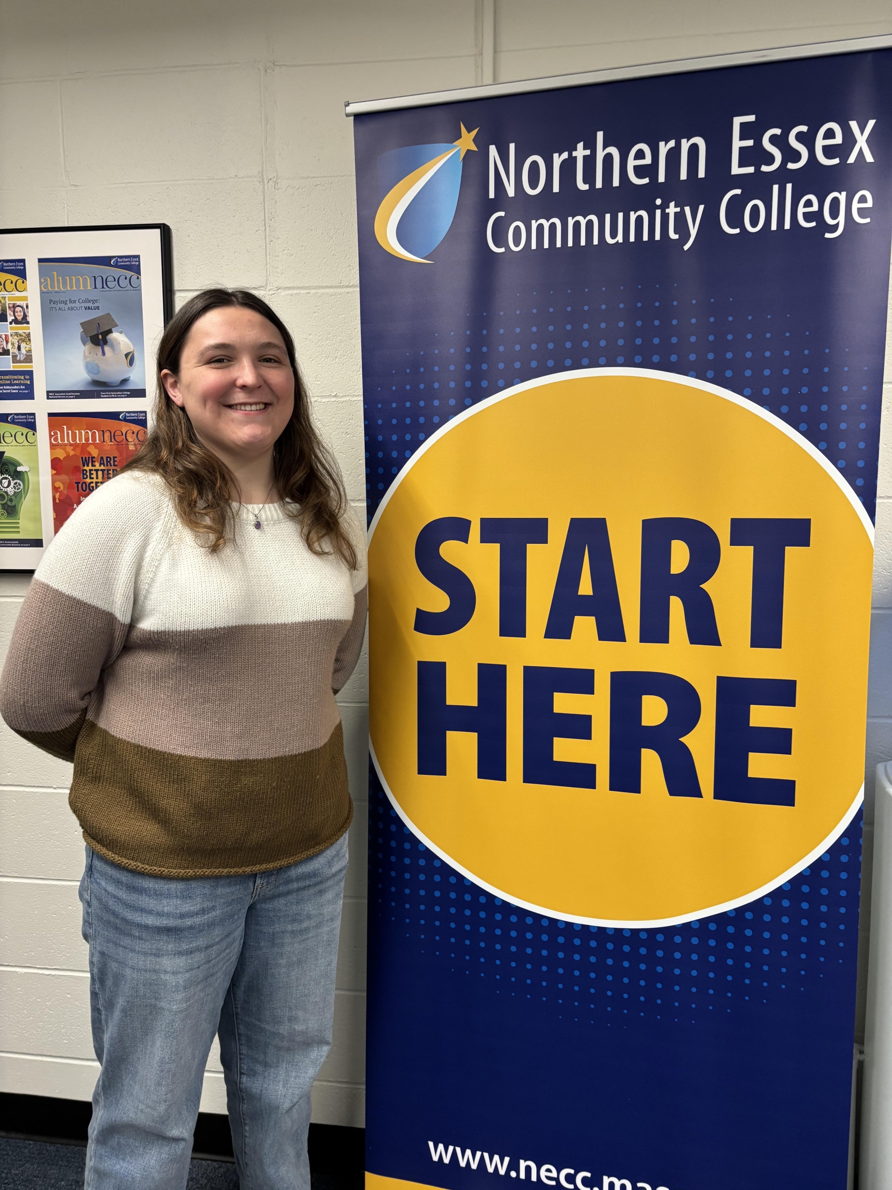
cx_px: 446
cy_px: 595
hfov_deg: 53.1
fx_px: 893
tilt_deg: -6.8
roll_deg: -0.1
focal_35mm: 26
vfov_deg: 67.3
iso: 250
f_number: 1.6
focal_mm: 5.96
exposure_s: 1/60
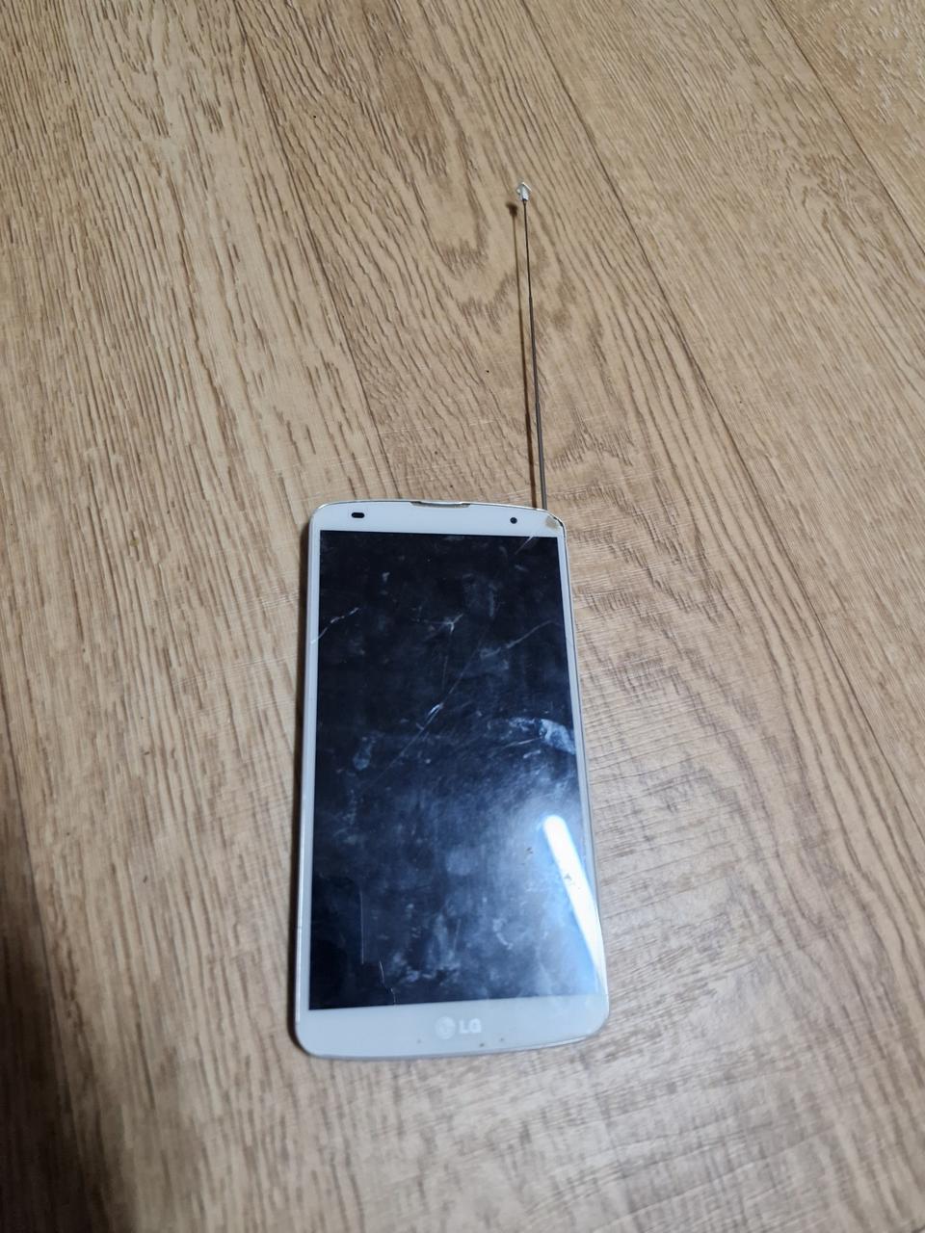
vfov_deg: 73.9
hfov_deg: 58.9
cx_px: 462
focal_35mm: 23
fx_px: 819
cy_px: 616
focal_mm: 5.54
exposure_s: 1/100
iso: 640
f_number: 1.8
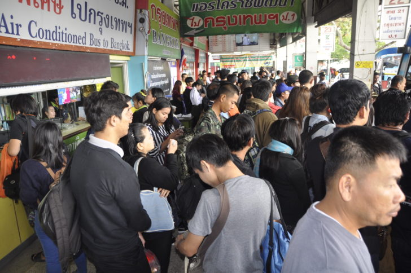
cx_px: 206
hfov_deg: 67.4
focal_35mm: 27
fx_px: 308
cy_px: 136
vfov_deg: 47.8
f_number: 4
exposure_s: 1/125
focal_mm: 18
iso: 640
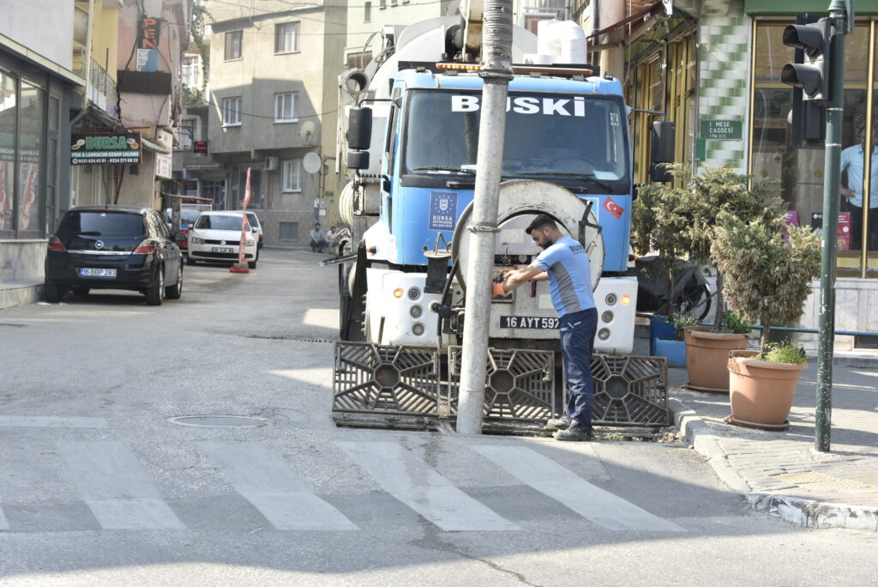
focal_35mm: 78
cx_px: 439
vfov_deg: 17.5
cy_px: 294
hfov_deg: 26.0
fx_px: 1903
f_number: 8
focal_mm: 78
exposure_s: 1/100
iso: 100
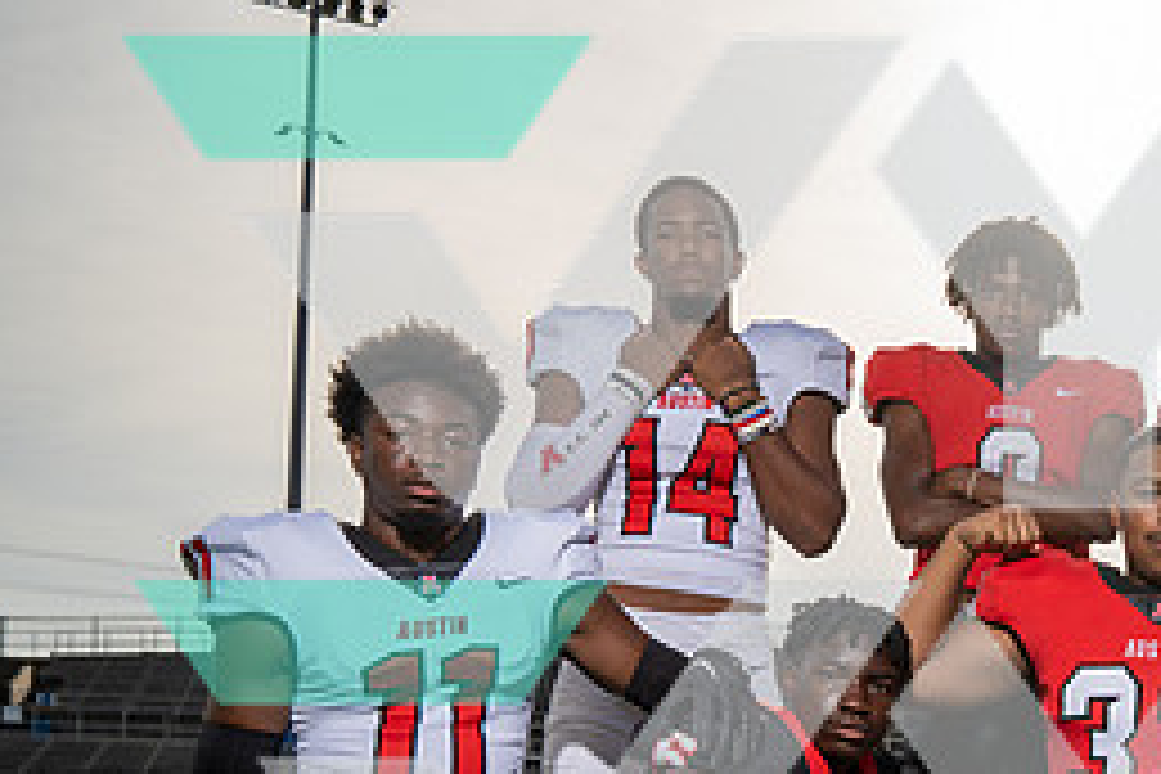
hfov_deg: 32.4
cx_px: 1282
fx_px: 1741
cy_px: 821
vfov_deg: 23.7
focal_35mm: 54
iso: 100
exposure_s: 1/250
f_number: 8
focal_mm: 24
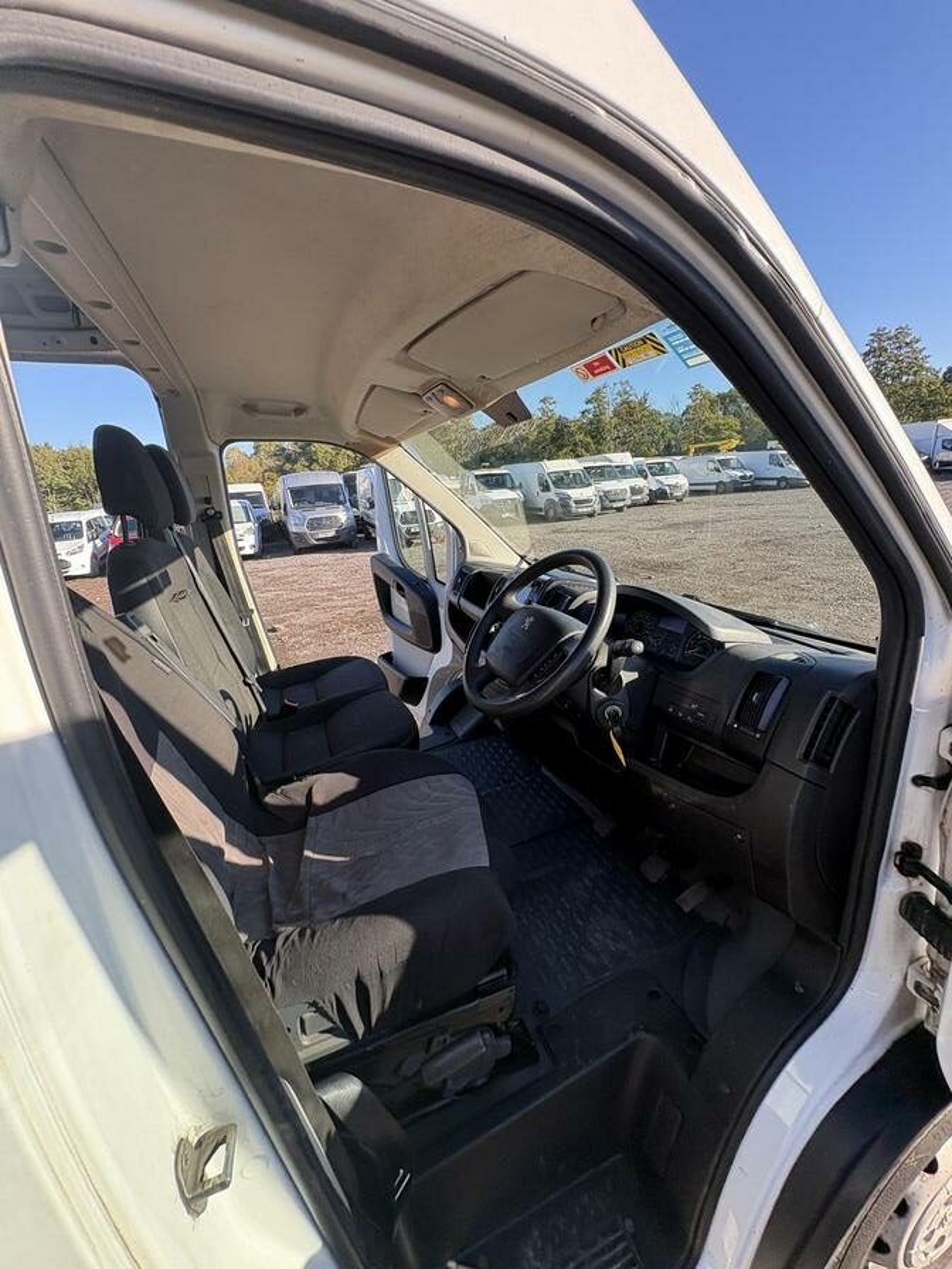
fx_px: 513
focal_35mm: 14
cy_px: 634
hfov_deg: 85.7
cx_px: 476
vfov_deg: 102.1
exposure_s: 1/222
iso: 50
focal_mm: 2.22
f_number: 2.2
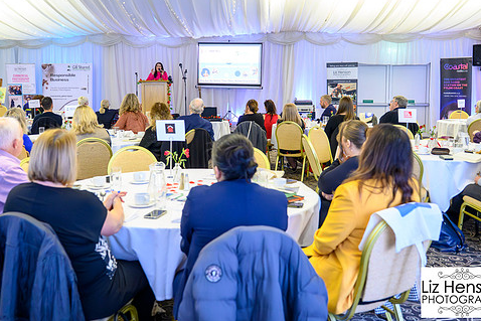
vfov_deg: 35.8
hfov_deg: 51.8
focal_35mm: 37
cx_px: 218
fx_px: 494
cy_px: 128
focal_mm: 30
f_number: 3.5
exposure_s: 1/100
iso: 12800
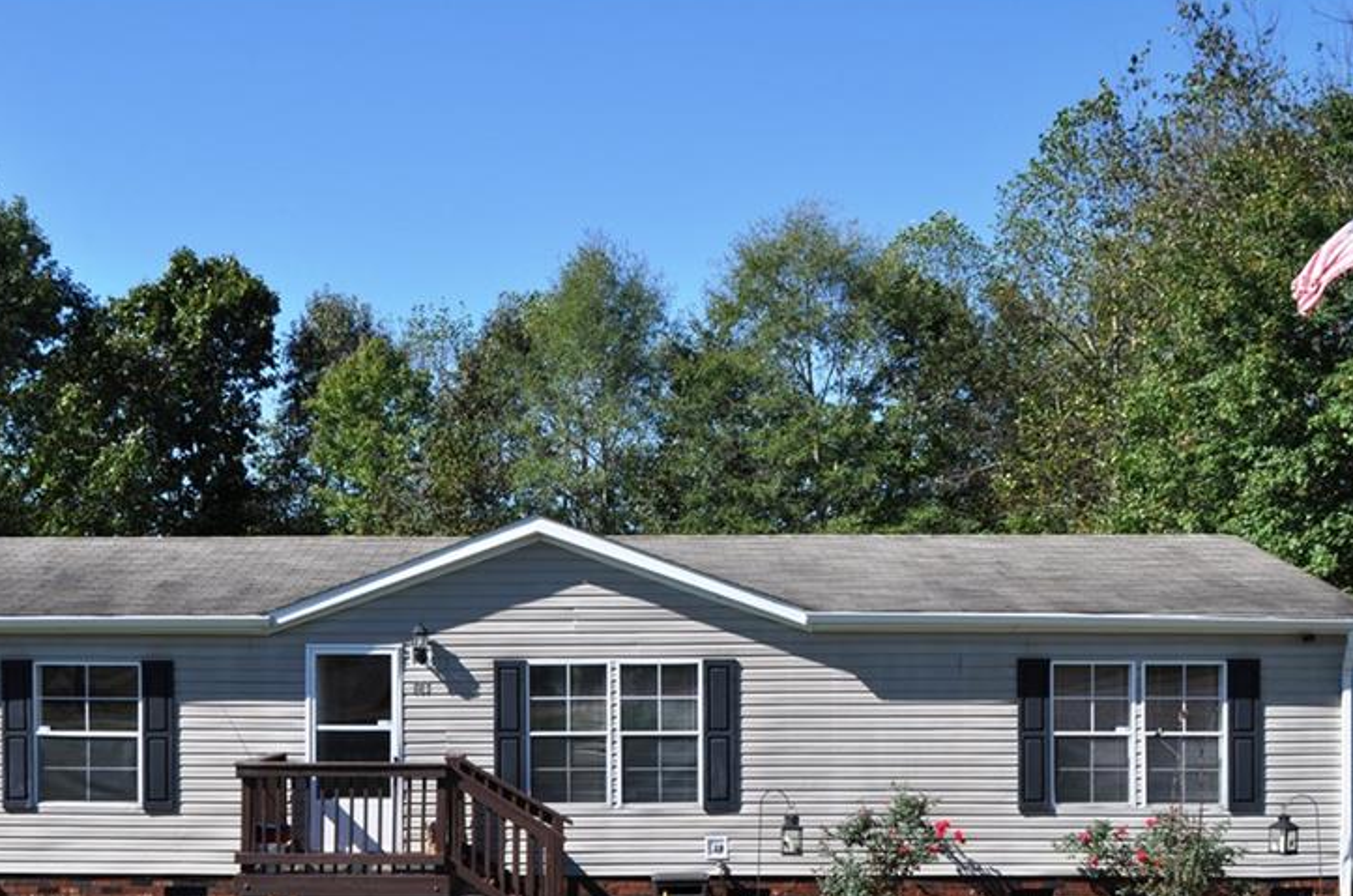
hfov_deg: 38.8
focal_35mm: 51
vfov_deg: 26.2
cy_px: 614
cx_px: 530
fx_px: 1913
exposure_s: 1/400
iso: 200
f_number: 10
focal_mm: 24
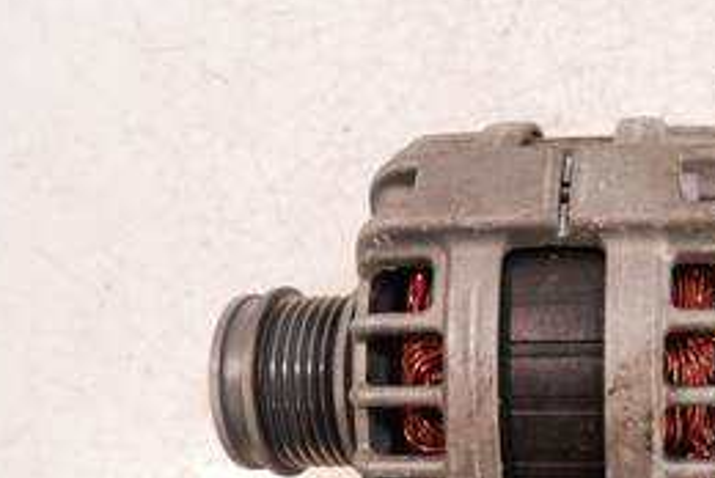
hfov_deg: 40.8
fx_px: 915
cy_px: 429
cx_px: 580
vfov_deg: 28.2
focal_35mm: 46
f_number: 3.5
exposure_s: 1/125
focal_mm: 12
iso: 1250
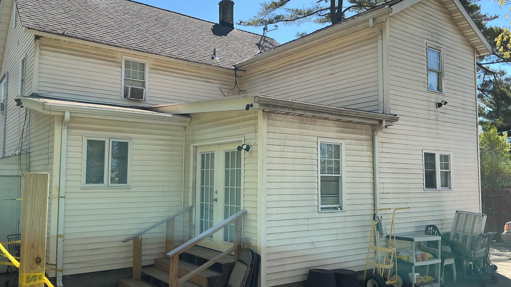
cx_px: 254
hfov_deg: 61.0
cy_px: 147
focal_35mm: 32
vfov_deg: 36.7
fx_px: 434
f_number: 1.8
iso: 25
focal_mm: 3
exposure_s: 1/804
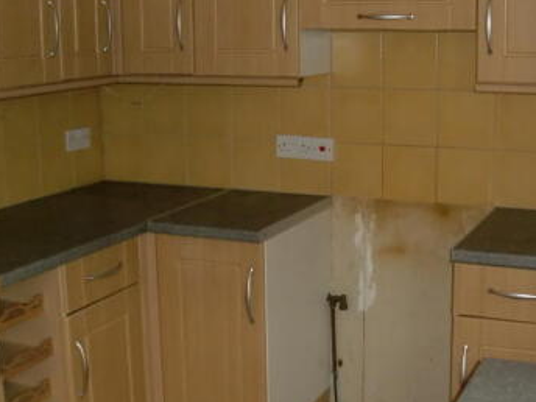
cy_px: 200
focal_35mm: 61
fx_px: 945
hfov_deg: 31.6
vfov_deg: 24.0
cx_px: 323
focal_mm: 6.3
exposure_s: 1/30
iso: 400
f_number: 2.8
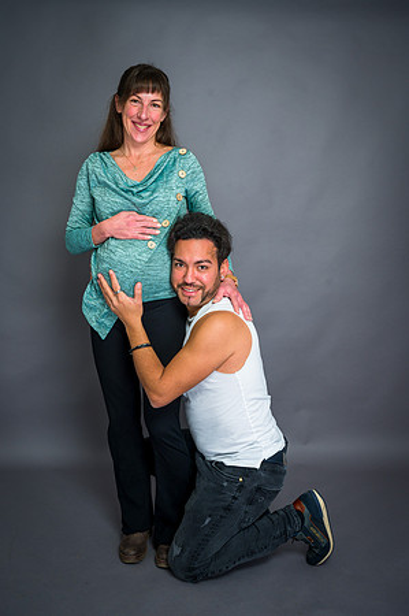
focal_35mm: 37
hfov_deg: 35.9
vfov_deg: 51.9
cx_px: 204
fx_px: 632
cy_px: 308
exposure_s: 1/125
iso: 200
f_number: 6.3
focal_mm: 37
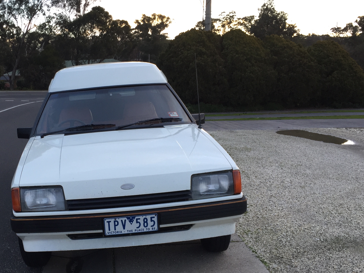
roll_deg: +1.1
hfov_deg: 43.8
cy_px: 172
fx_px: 442
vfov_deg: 34.2
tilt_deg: -12.6
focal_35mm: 42
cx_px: 106
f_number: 2.2
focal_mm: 4.15
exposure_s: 1/100
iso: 40
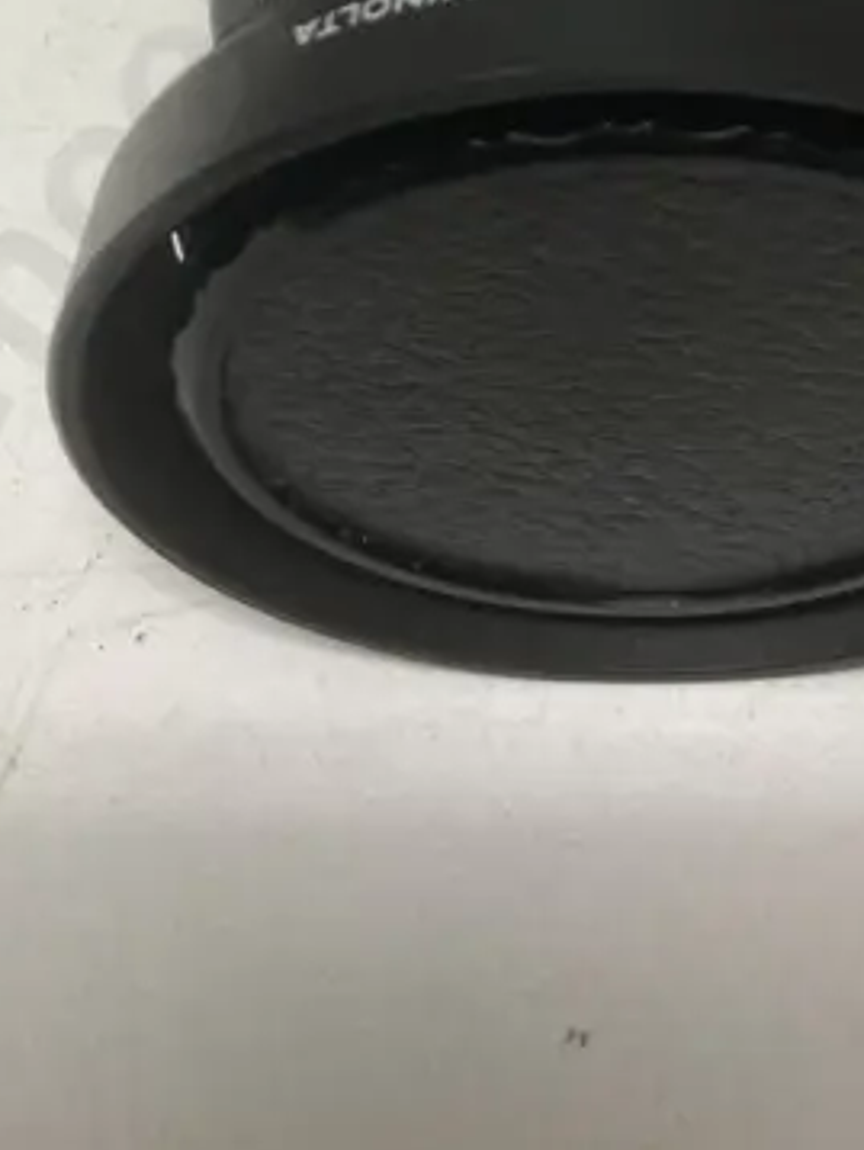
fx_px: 2659
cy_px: -430
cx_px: 565
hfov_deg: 18.4
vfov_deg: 21.5
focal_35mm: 80
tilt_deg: -46.5
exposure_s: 1/50
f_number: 1.8
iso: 64
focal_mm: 3.99
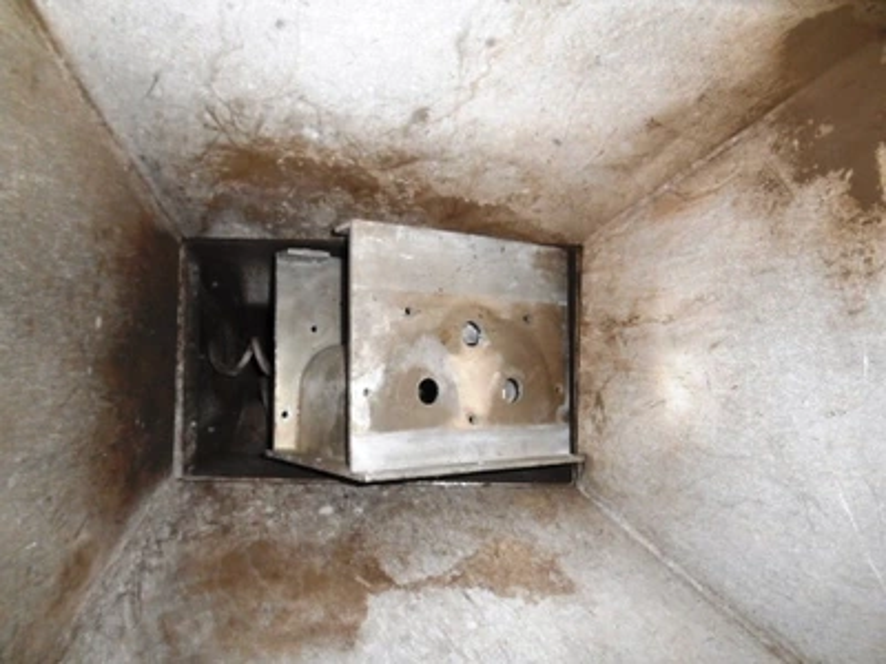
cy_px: 332
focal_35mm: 26
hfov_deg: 67.3
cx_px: 443
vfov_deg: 53.1
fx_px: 665
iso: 200
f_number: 3.4
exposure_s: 1/25
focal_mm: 4.7
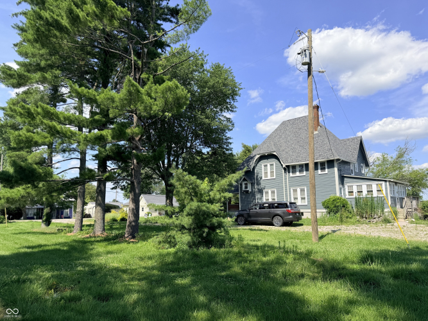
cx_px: 214
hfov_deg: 71.6
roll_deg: +1.8
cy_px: 160
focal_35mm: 24
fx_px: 297
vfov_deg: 56.8
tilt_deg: +7.5
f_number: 1.78
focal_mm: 6.76
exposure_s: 1/3759
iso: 80
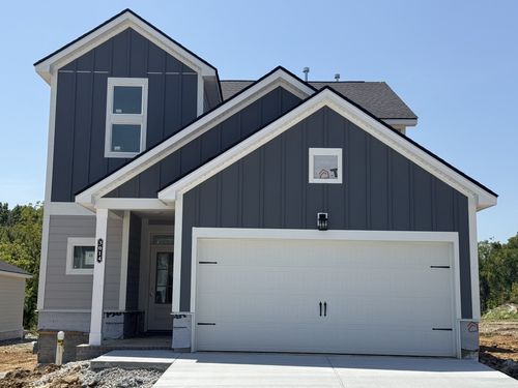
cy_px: 194
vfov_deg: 30.3
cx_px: 259
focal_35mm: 48
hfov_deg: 39.7
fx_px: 718
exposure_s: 1/5587
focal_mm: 6.76
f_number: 1.78
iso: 80
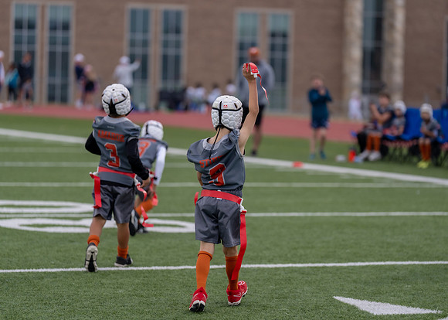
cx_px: 224
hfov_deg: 13.1
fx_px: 1946
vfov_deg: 9.4
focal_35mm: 153
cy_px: 160
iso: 500
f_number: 2.8
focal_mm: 146
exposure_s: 1/1000
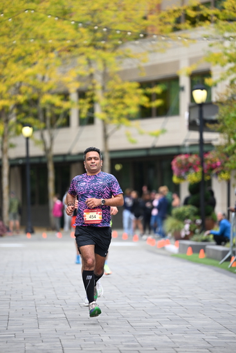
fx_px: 1818
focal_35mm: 185
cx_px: 118
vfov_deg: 11.1
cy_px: 176
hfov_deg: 7.4
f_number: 2.8
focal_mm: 185
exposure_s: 1/1600
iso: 640
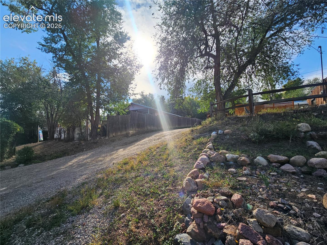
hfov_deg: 106.2
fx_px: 123
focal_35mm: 13
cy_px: 122
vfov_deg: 89.9
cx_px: 164
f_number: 2.2
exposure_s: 1/1019
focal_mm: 2.2
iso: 50
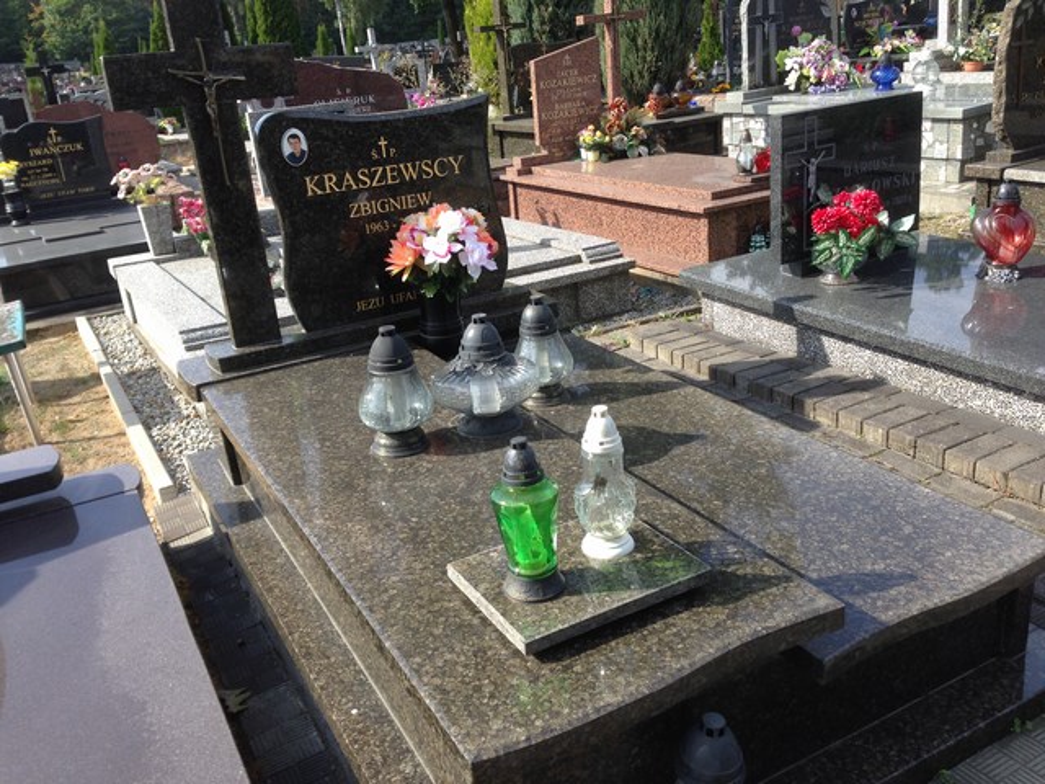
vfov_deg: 42.9
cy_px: 392
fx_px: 996
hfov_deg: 55.4
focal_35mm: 33
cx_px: 522
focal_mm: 4.12
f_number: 2.4
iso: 50
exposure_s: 1/493
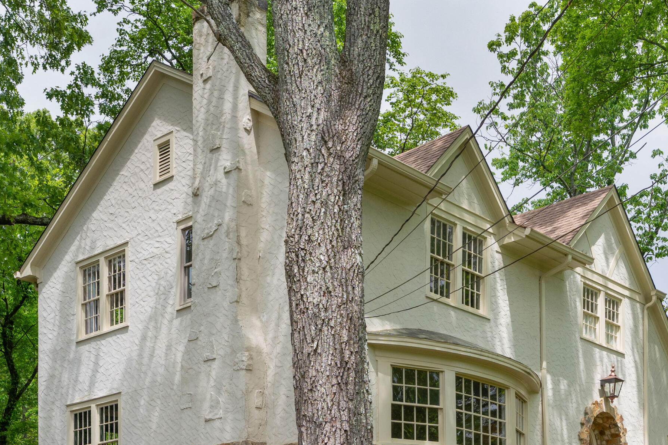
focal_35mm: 55
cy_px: 369
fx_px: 1020
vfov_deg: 24.2
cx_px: 416
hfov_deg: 36.1
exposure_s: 1/400
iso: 320
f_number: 7.1
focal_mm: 33
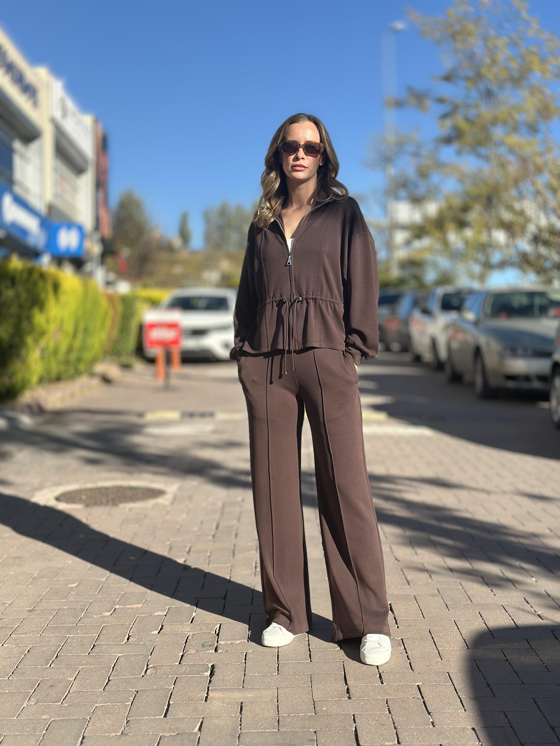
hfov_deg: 30.3
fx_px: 1035
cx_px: 280
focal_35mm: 48
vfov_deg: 39.7
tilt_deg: +0.8
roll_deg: -0.7
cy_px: 373
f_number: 1.78
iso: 100
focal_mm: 6.86
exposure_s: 1/3257
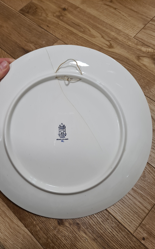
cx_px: 64
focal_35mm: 28
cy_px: 126
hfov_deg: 44.4
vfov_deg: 66.5
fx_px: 189
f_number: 1.8
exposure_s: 1/50
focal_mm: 5.4
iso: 100
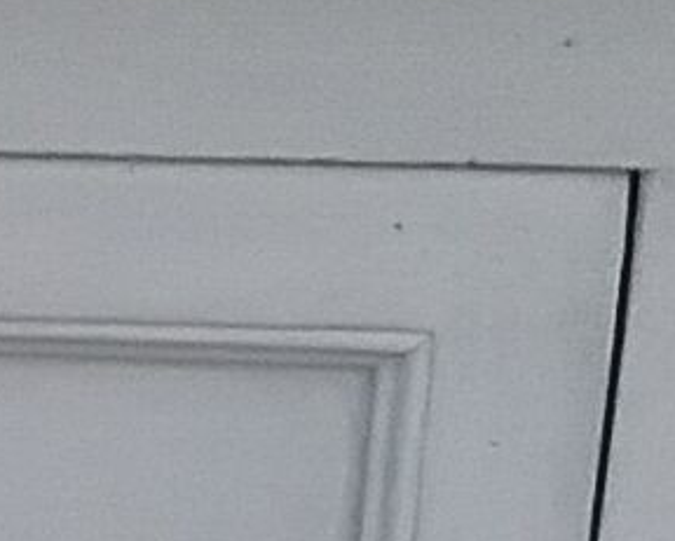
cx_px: -342
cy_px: 1827
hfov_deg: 7.0
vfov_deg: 5.3
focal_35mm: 272
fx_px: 5439
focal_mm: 3.3
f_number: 2.2
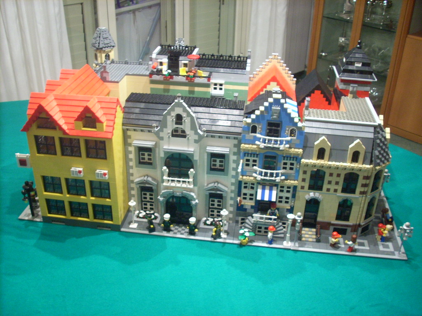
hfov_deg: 50.1
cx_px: 211
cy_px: 158
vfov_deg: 38.7
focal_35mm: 37
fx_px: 451
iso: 208
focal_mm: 6.2
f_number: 2.8
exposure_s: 1/4
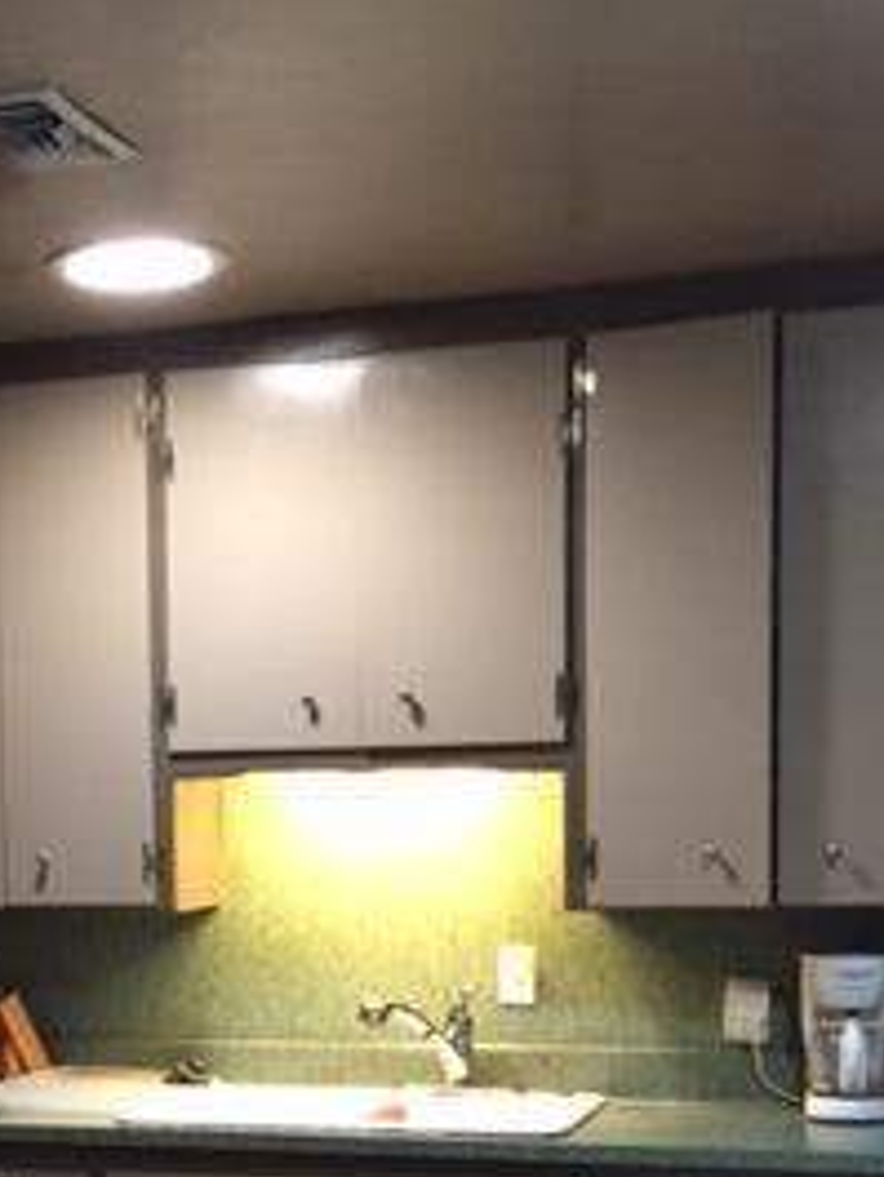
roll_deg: +0.6
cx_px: 36
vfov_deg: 27.1
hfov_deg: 20.5
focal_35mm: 70
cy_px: 982
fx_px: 2382
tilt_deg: -4.0
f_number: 2.2
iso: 250
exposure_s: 1/20
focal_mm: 4.15
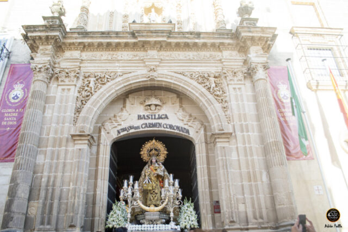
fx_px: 261
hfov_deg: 67.4
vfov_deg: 48.0
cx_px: 174
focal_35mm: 27
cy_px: 116
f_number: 4
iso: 400
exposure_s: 1/500
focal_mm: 18
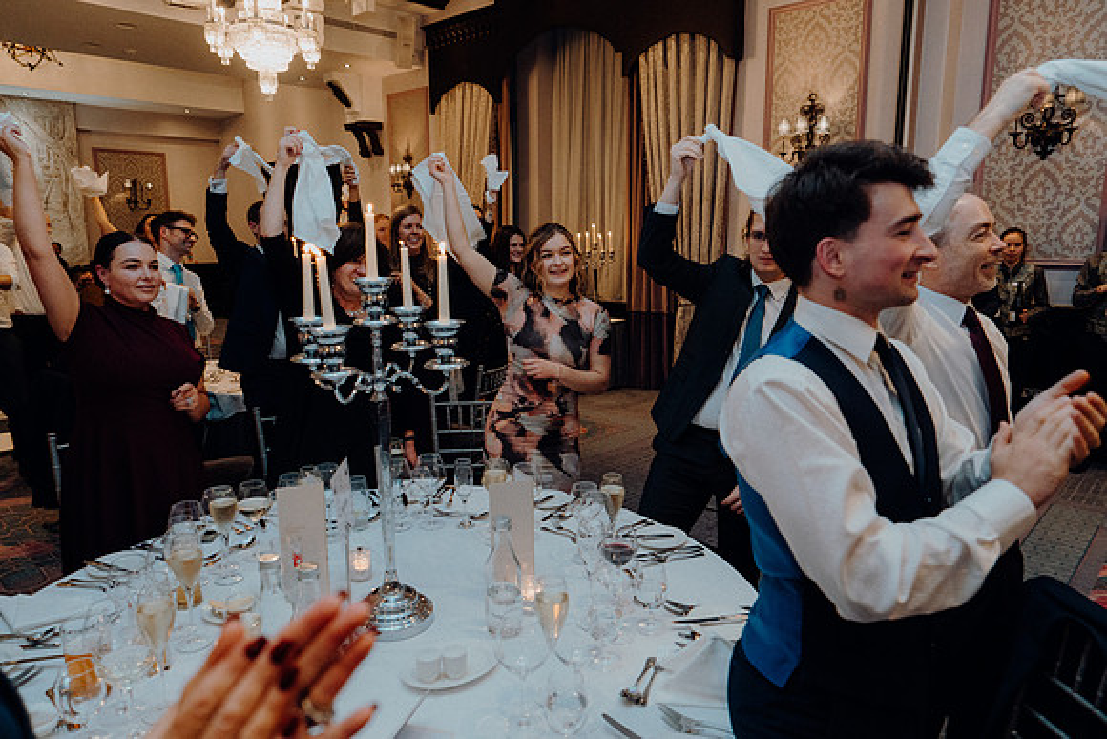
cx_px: 554
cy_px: 370
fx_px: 738
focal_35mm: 24
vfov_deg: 53.2
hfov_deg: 73.7
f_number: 3.5
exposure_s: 1/160
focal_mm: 24
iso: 2500
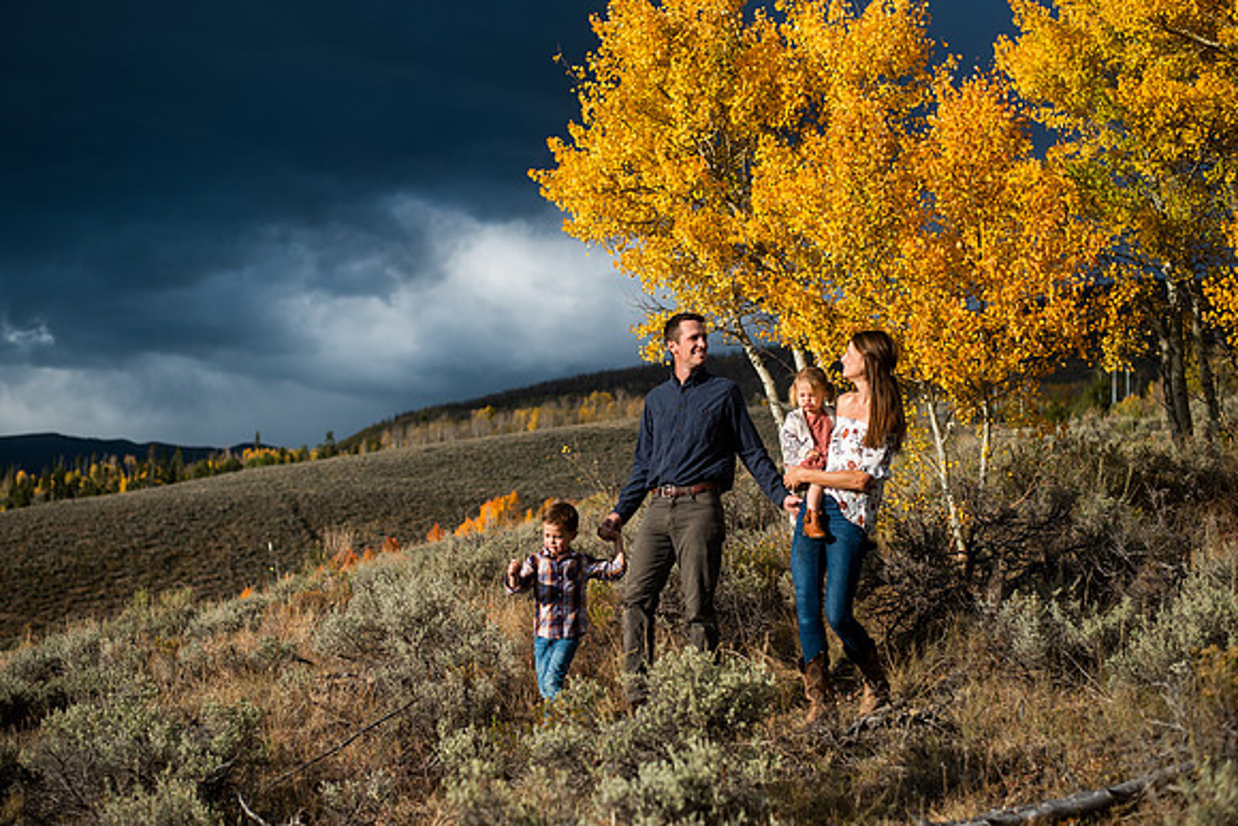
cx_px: 589
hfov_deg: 35.1
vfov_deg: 23.8
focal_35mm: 57
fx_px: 1957
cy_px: 410
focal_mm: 50
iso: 100
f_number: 2.2
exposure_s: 1/2500
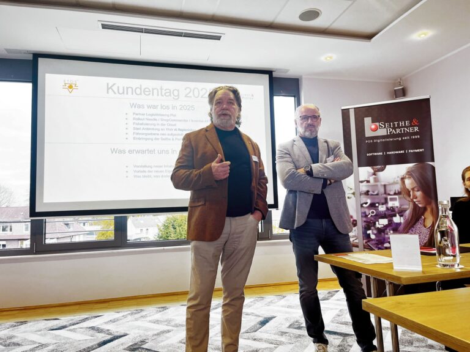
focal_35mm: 26
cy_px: 176
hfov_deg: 67.3
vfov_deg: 53.1
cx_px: 235
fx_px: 353
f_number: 1.6
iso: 80
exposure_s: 1/100
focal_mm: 5.1
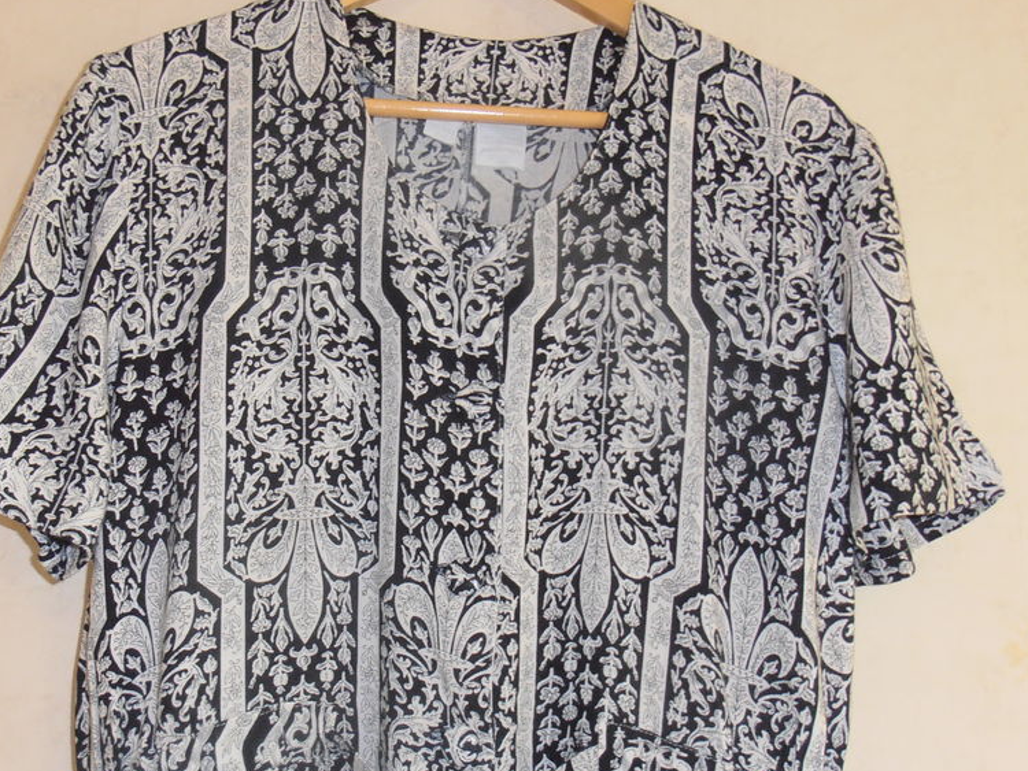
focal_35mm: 32
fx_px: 951
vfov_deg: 44.0
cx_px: 433
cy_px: 451
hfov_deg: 56.5
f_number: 3
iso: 125
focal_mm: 4.2
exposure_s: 1/30
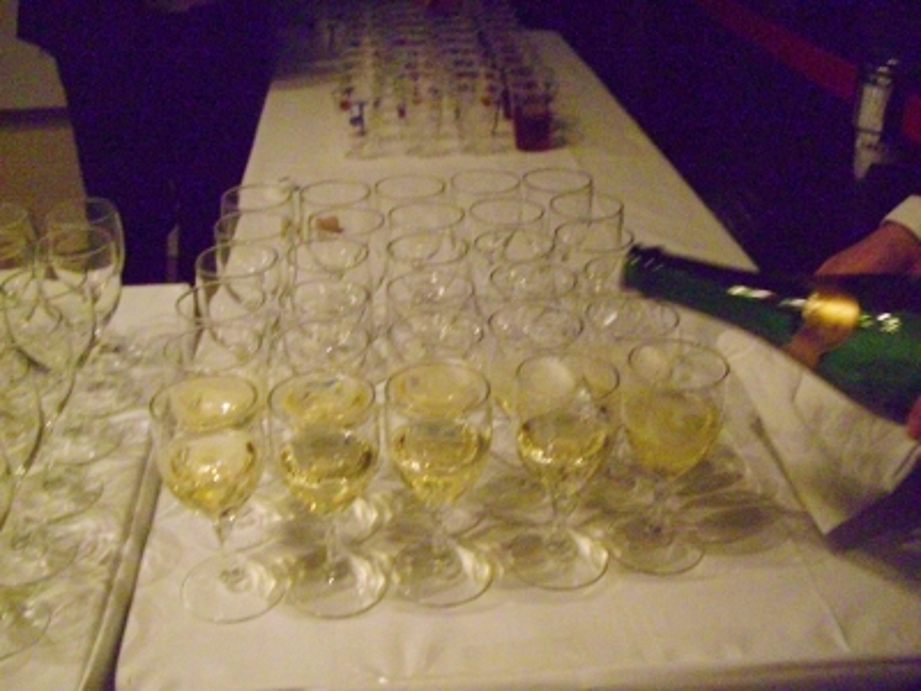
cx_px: 460
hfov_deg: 49.0
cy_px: 346
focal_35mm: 38
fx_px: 1011
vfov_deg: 37.7
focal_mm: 7.9
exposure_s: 1/30
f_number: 2.8
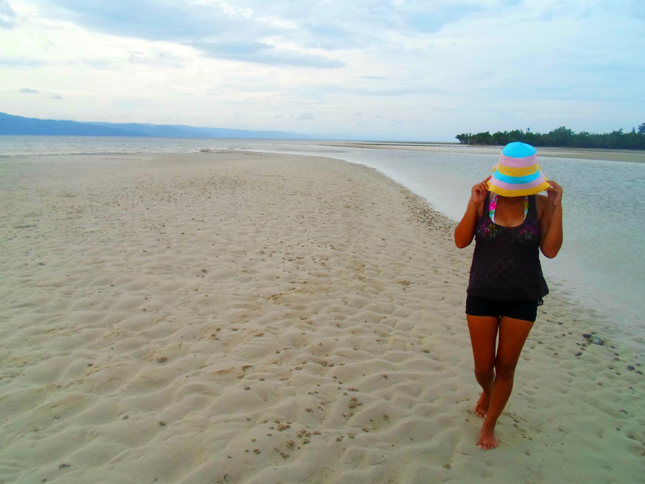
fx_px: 466
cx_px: 322
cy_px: 242
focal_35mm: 25
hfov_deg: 69.4
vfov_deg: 54.9
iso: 80
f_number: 2.5
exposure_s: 1/1500
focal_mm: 4.5
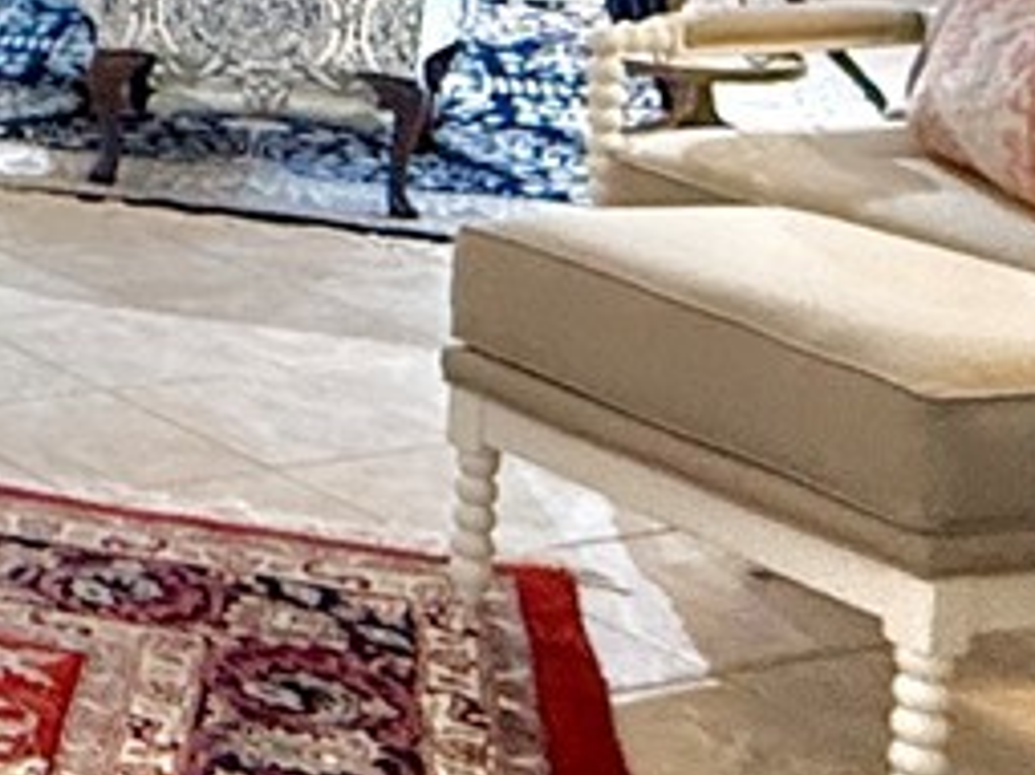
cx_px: -1055
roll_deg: -1.0
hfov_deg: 16.6
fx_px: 2630
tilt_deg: -3.6
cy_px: -345
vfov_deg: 15.6
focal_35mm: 88
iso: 200
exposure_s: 1/60
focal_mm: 2.22
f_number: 2.2
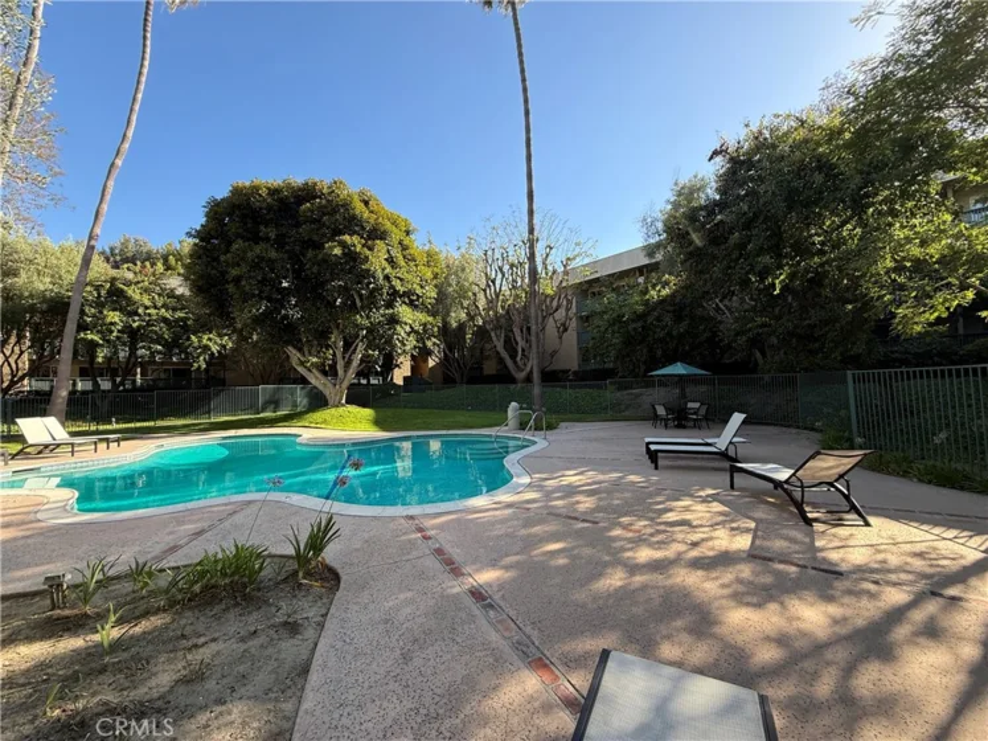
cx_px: 494
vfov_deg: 85.7
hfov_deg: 102.1
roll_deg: +1.0
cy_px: 370
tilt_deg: +3.3
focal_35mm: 14
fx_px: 400
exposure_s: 1/303
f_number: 2.2
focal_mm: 2.22
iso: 64
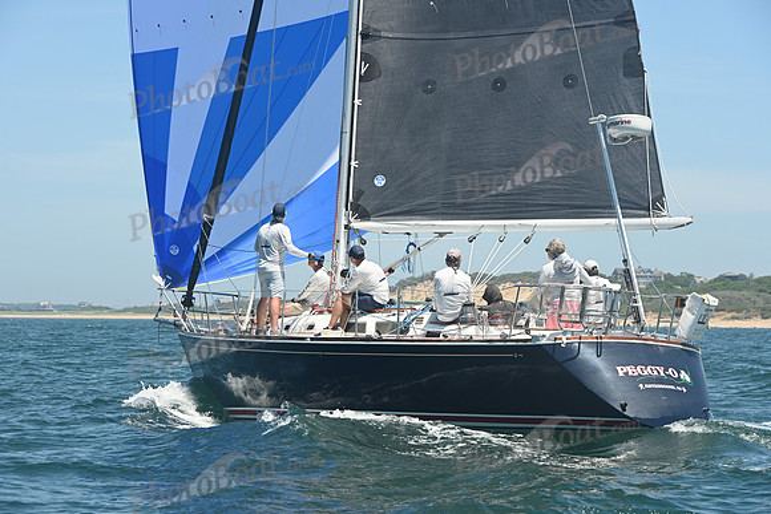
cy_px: 257
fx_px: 2249
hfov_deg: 19.5
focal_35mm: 105
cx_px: 386
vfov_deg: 13.0
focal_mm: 105
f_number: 7.1
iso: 320
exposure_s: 1/1000
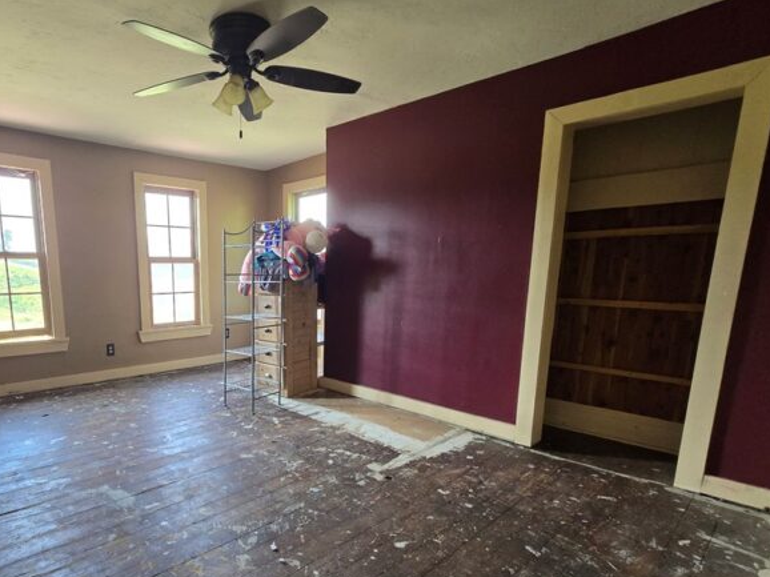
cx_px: 264
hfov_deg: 85.1
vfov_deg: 70.6
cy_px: 354
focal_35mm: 18
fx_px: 400
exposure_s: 1/60
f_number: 2.2
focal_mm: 2.2
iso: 250
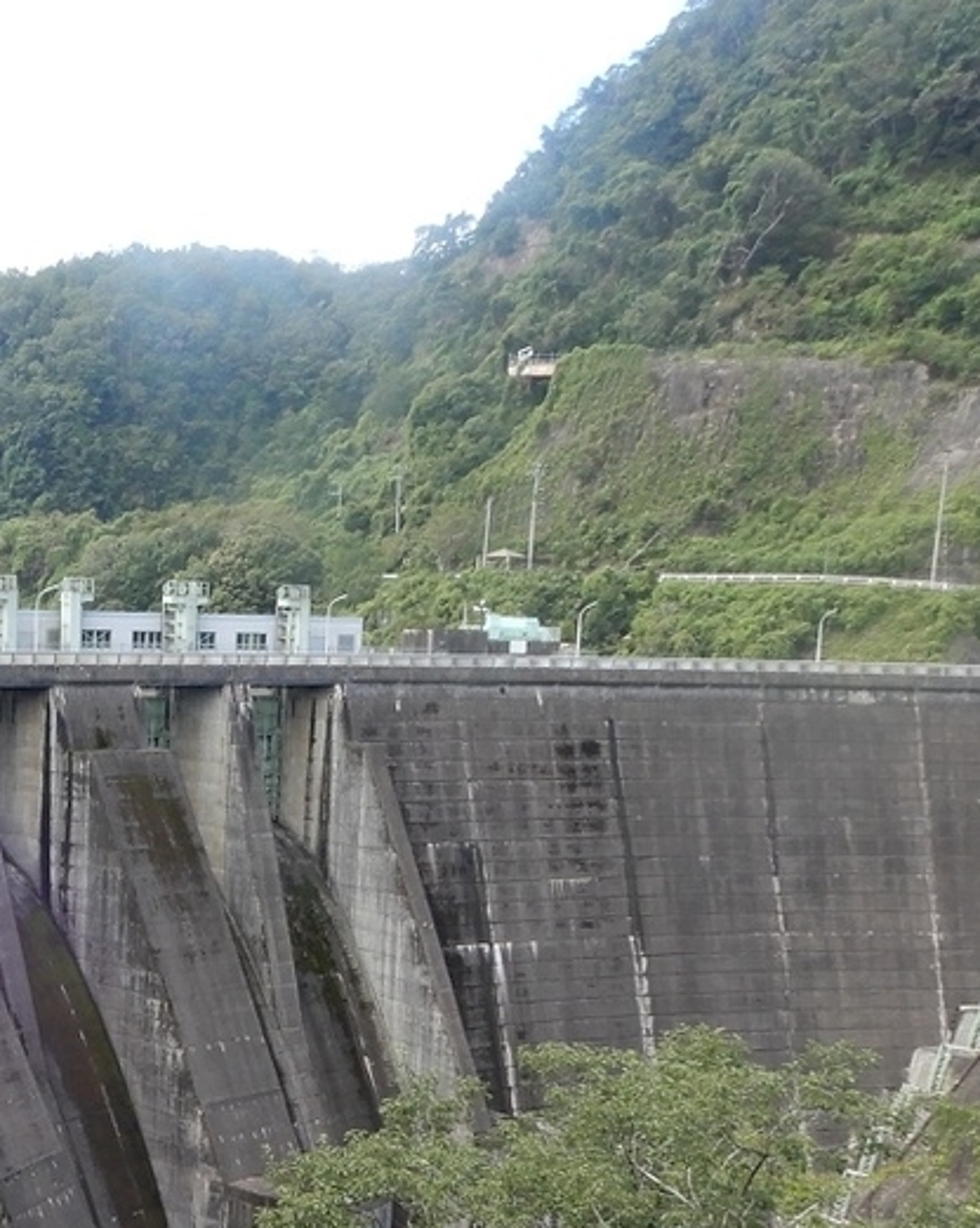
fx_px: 1960
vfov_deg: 33.9
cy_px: 955
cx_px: -16
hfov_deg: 26.5
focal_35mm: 54
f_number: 7.1
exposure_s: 1/60
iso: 80
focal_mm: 4.3
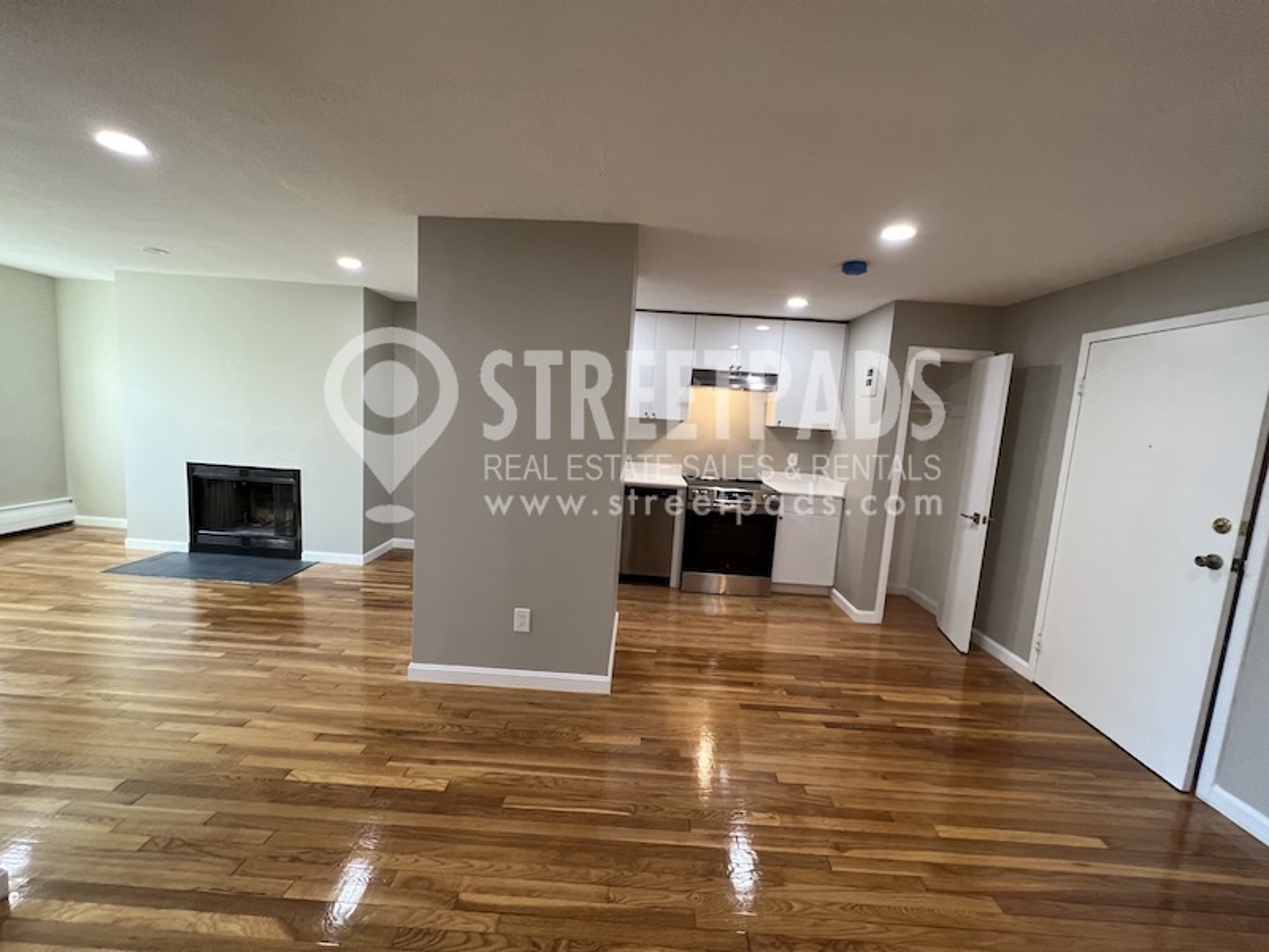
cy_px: 476
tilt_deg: -6.9
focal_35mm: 13
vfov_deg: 89.9
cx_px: 634
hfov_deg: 106.2
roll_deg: -3.4
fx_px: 477
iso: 200
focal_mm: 1.57
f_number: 1.8
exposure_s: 1/120
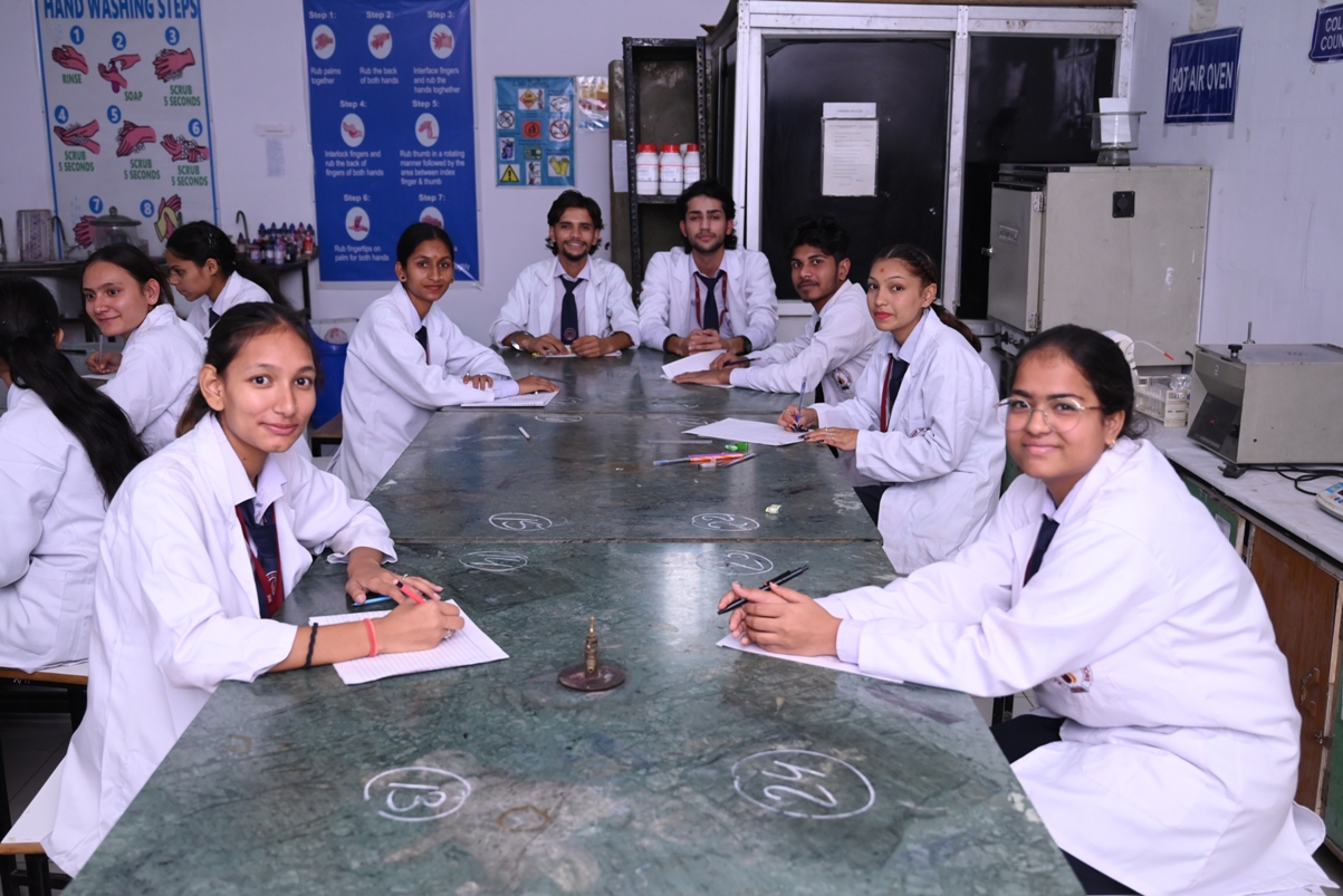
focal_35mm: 36
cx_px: 672
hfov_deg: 53.1
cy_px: 448
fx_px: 1343
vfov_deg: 36.9
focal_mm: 36
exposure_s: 1/125
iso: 1250
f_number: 4.5
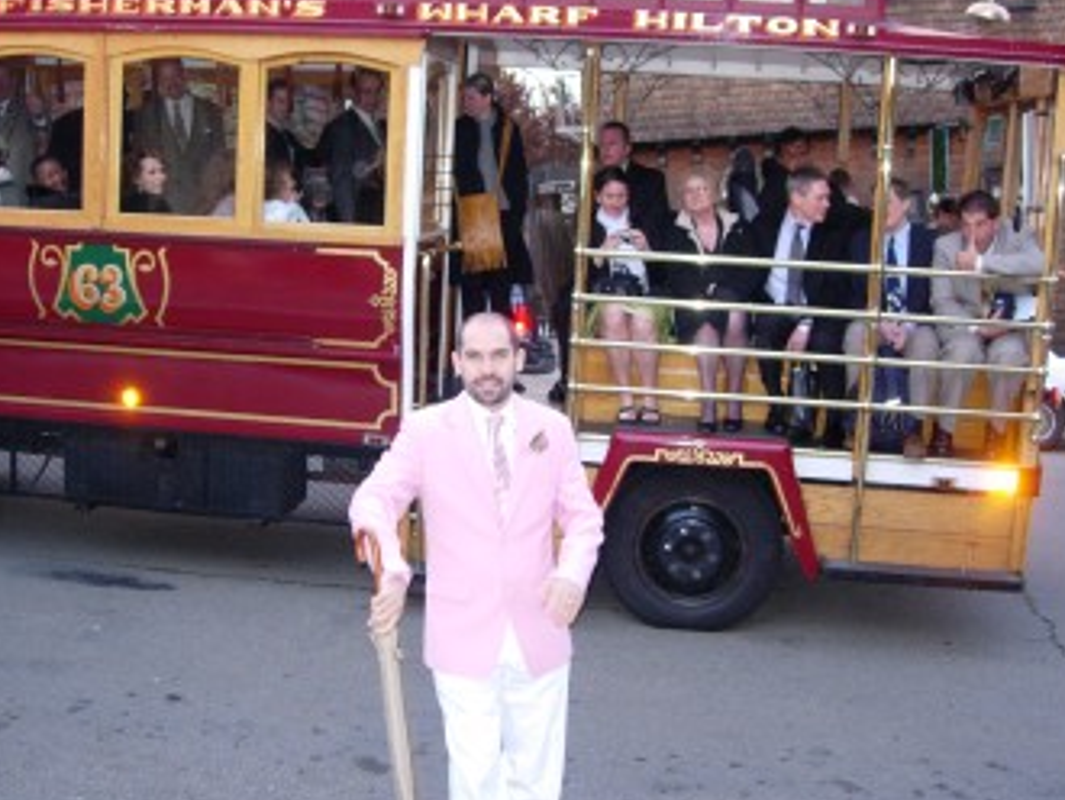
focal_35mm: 46
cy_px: 374
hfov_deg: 41.2
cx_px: 516
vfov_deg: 31.5
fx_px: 1416
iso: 183
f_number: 2.8
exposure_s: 1/73.9
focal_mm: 7.8
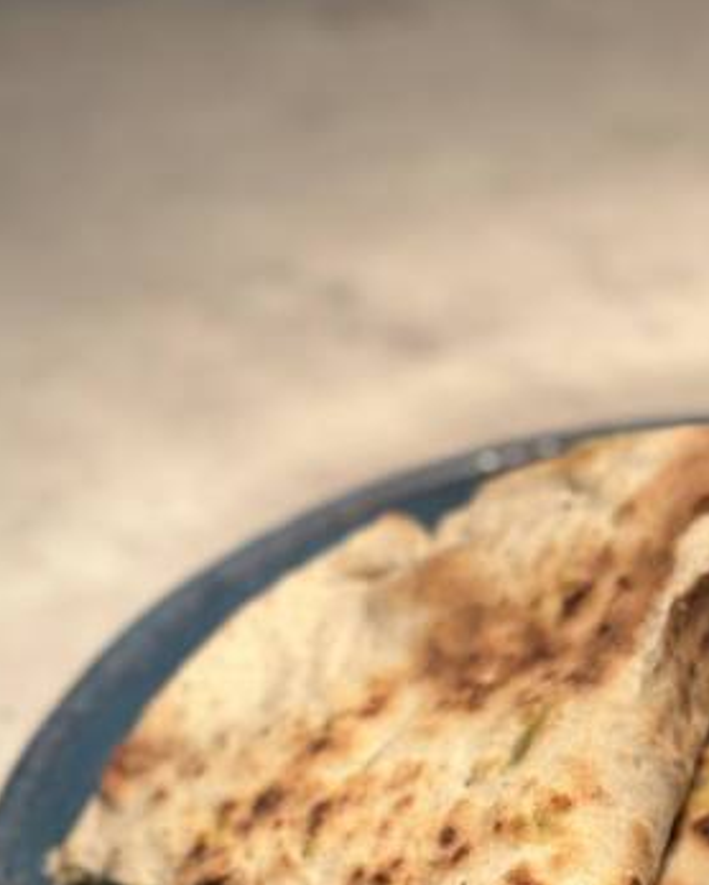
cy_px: 863
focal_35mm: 99
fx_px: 2594
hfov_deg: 15.3
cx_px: 681
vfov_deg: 18.9
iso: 80
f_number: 1.78
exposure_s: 1/330
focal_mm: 6.86
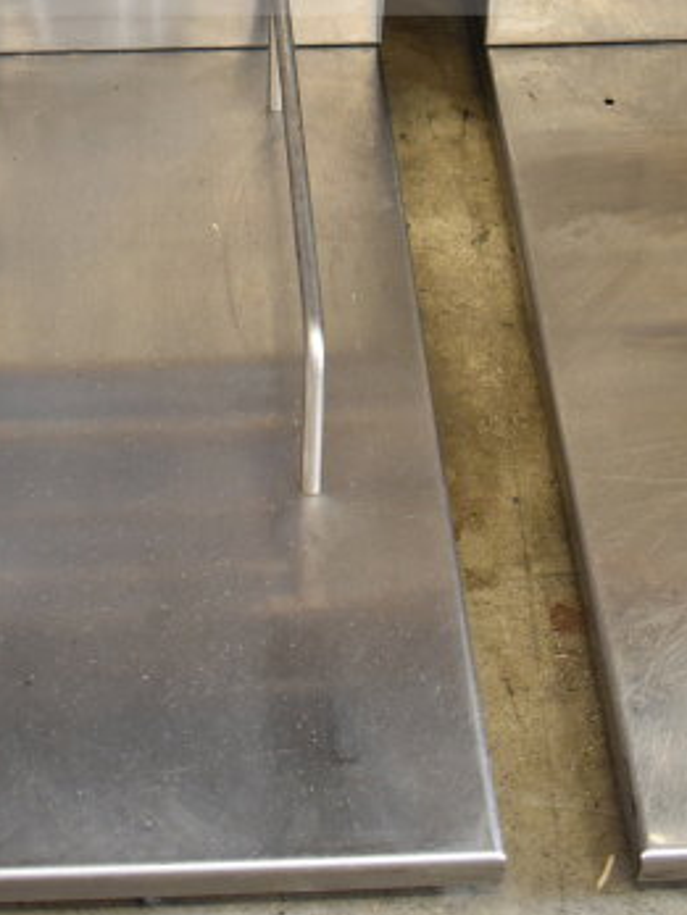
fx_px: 2309
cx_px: 226
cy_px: -193
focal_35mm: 87
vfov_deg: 20.9
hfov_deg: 16.9
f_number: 3.8
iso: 1250
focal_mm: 23
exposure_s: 1/40
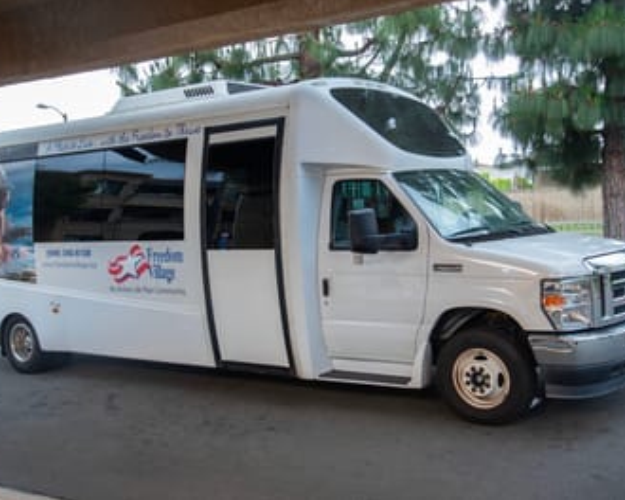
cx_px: 290
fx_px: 758
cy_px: 249
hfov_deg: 44.8
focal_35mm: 41
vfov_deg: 36.5
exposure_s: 1/100
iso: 400
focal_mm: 36
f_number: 6.3
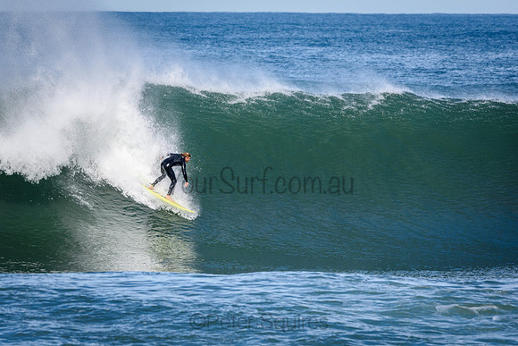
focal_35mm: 465
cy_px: 173
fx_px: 6692
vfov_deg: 3.0
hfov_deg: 4.4
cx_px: 259
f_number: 5.6
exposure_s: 1/2000
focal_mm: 310
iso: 450
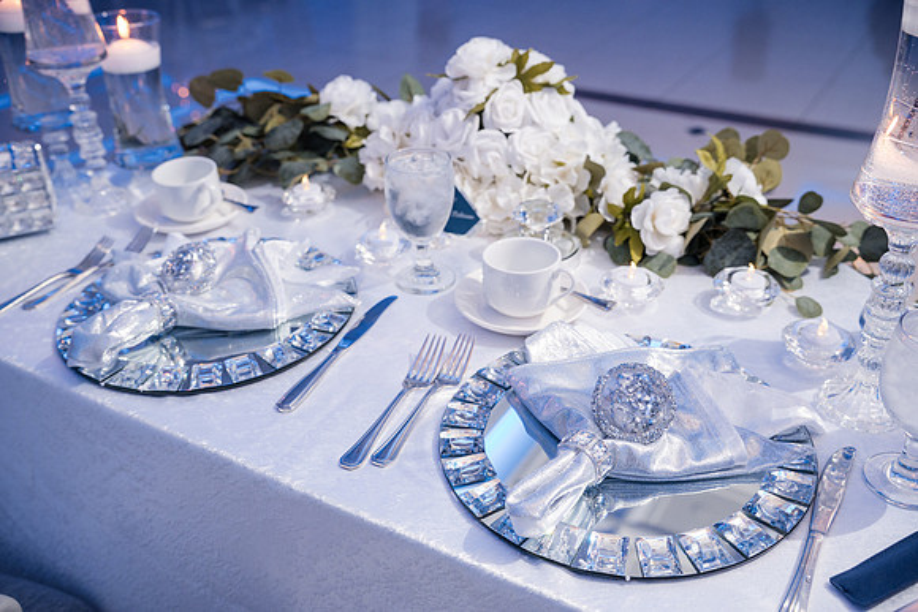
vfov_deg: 37.9
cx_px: 459
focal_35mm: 35
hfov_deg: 54.4
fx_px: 893
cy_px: 306
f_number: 4
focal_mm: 35
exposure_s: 1/250
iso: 2000
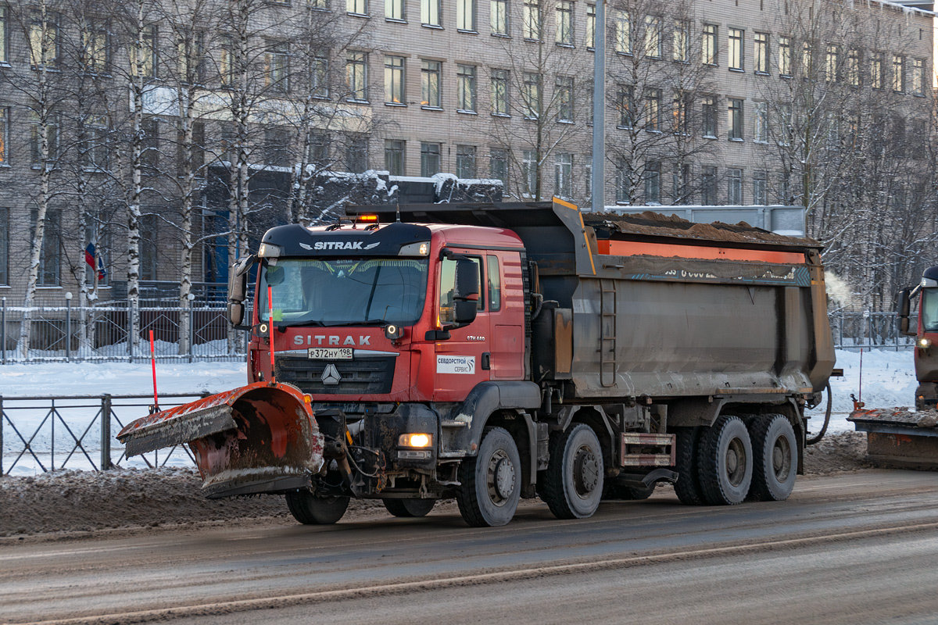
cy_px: 312
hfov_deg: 18.2
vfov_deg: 12.2
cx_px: 469
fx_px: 2931
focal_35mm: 112
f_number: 7.1
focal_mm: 75
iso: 800
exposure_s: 1/320
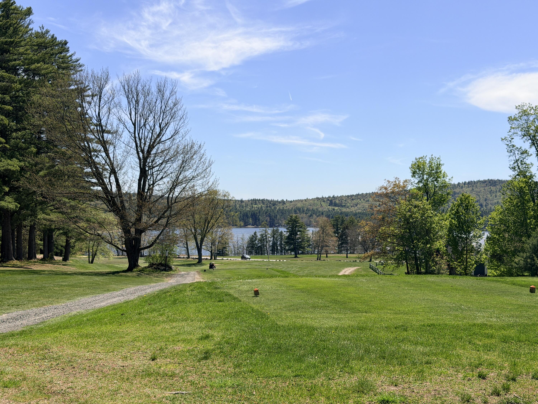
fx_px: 746
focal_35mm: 48
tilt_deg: +0.8
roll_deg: -0.3
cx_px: 269
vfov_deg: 30.3
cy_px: 202
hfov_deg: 39.7
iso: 64
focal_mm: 6.76
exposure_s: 1/7143
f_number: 1.78
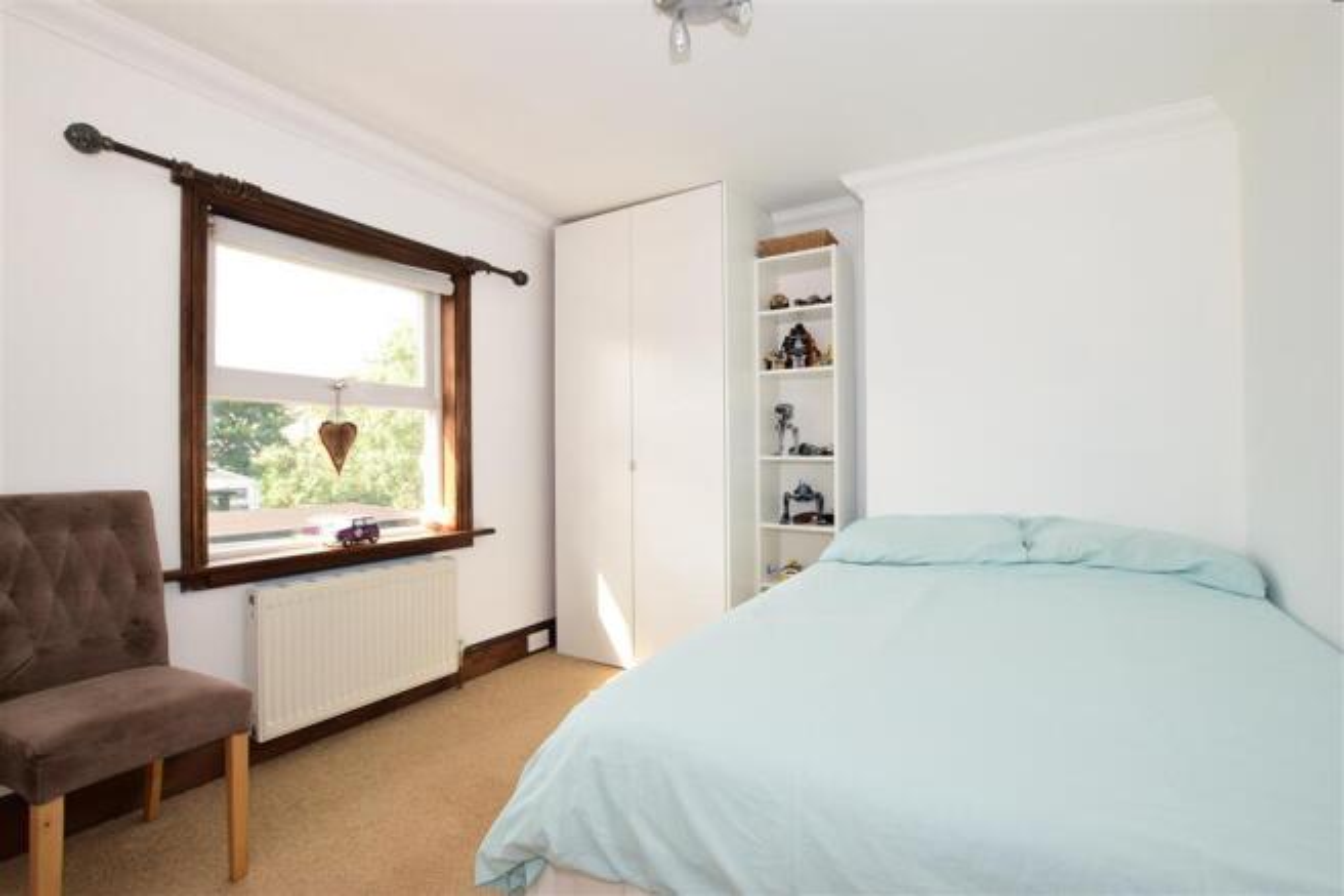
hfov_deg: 100.4
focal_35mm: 15
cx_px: 672
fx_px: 560
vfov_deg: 77.3
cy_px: 448
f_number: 8
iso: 640
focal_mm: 10
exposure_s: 1/200
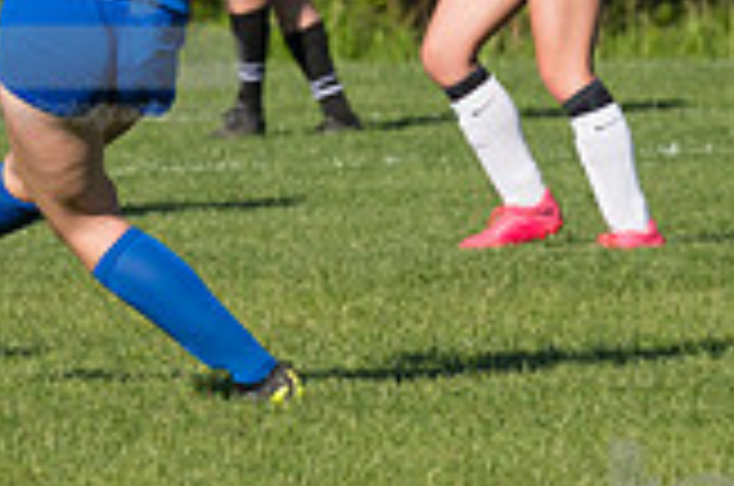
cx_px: 108
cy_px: -32
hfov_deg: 2.0
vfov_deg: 1.3
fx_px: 20654
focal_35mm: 1015
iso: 250
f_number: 5.6
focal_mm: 190
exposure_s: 1/1600
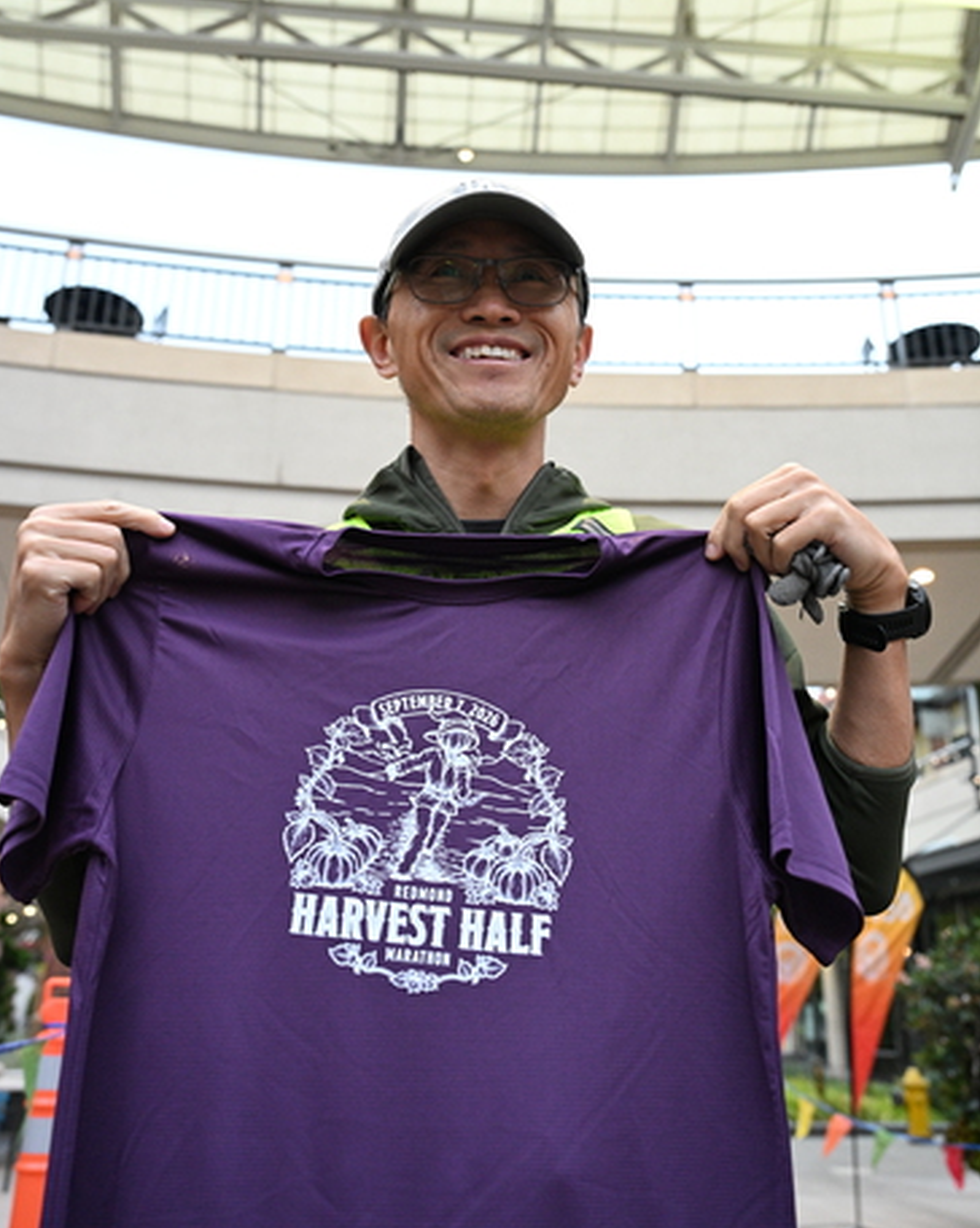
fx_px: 1255
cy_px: 531
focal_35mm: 35
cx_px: 489
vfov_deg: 52.0
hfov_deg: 42.7
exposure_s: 1/200
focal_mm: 30.5
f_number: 4
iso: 3200
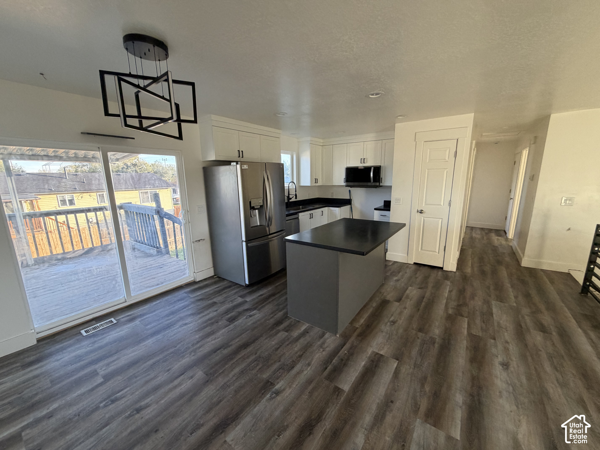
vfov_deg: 85.7
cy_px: 225
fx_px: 243
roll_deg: +2.4
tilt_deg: -10.6
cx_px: 300
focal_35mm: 14
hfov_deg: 102.1
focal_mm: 2.22
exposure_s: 1/121
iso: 250
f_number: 2.2
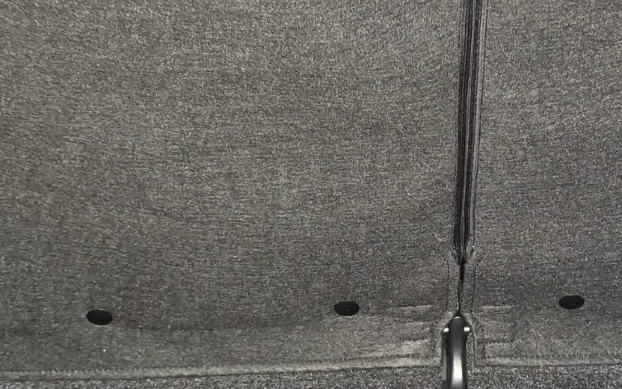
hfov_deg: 27.5
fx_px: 1271
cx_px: 355
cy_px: 219
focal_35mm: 75
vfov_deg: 17.4
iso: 400
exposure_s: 1/10
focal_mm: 5.4
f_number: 1.8
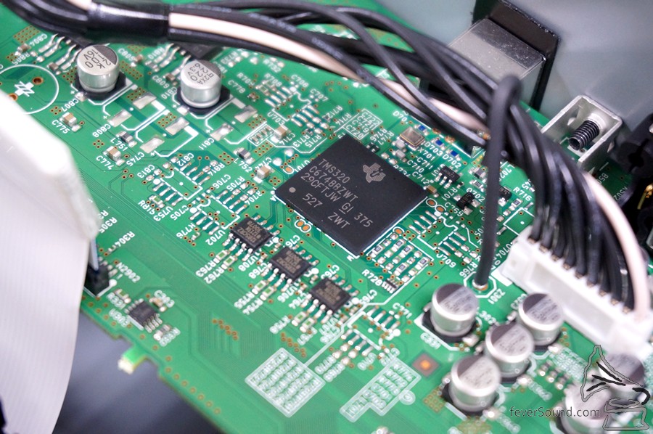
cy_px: 217
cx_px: 326
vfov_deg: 18.1
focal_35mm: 75
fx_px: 1359
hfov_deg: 27.0
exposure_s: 1/20
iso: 1600
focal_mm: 50
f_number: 5.6
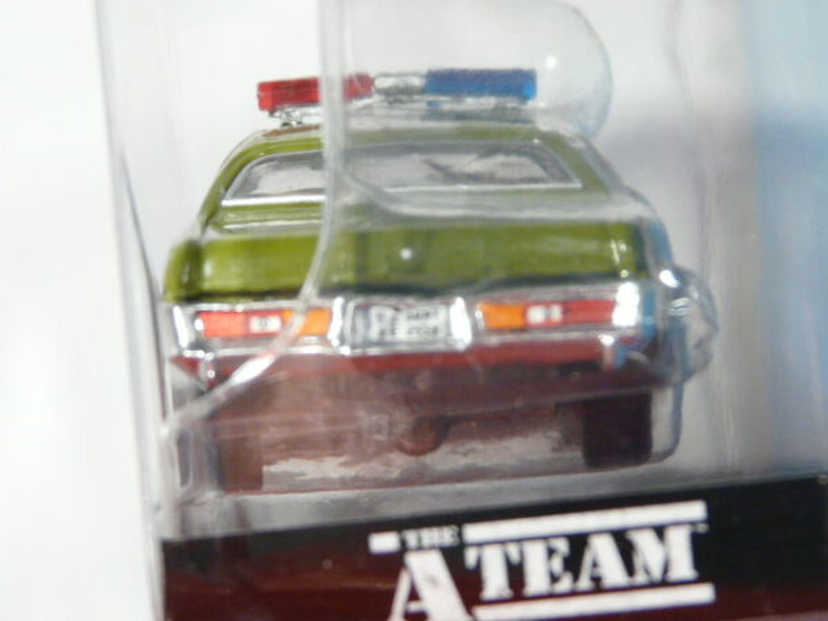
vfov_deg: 8.0
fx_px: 4449
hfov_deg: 10.6
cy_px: 310
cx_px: 414
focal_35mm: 186
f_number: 3.6
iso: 200
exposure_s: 1/15
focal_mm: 19.2
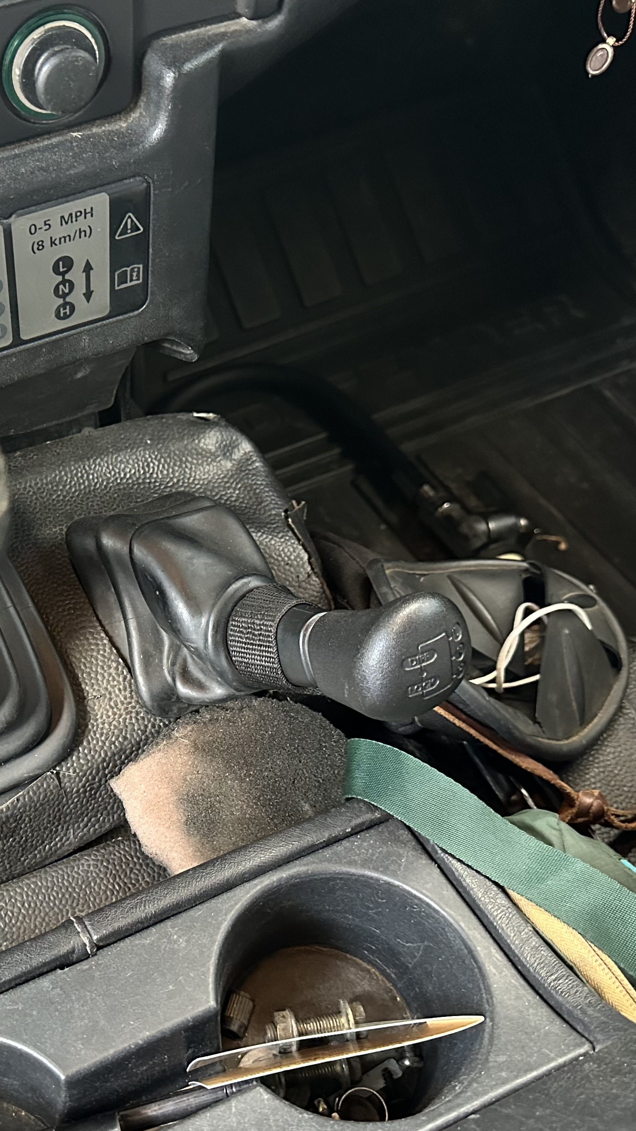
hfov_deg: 28.7
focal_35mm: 40
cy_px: 583
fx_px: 1199
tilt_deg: -50.1
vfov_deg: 50.5
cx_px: 77
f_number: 1.78
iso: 1000
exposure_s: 1/43
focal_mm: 6.86
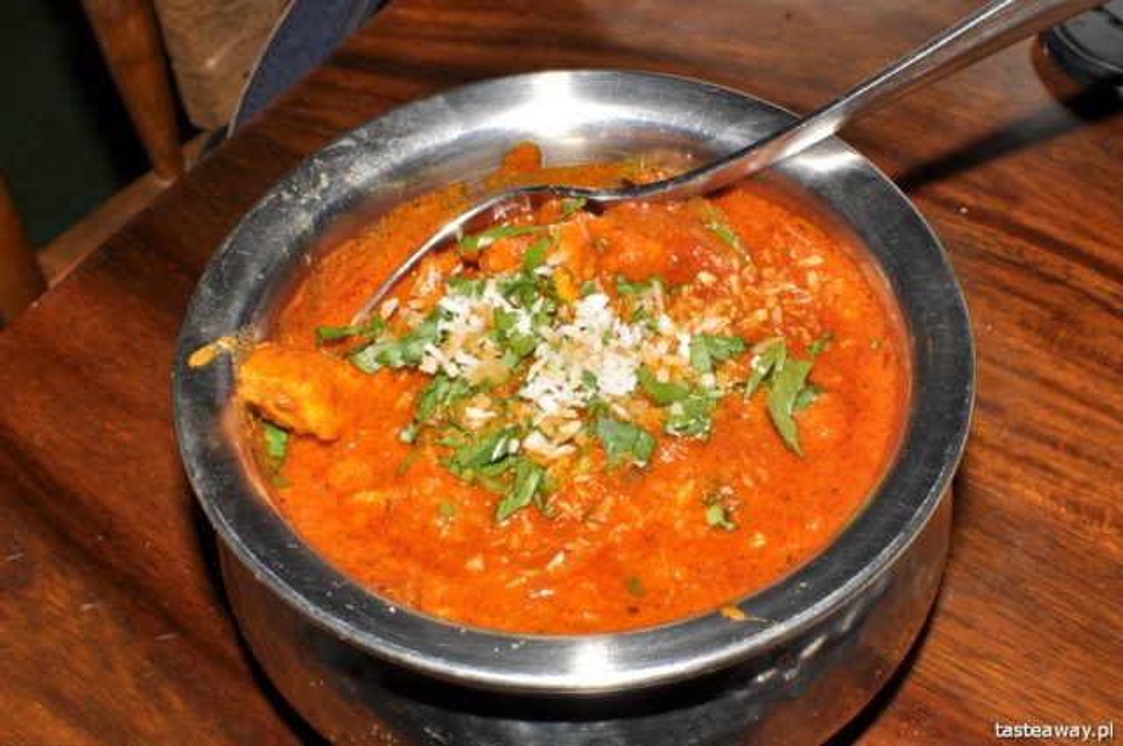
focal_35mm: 52
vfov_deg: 25.7
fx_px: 1636
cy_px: 373
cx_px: 562
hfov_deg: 37.9
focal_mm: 35
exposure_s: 1/60
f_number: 20
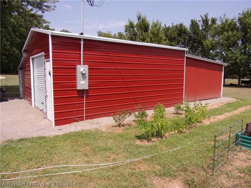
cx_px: 126
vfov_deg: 56.8
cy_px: 94
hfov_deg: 71.6
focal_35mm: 24
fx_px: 174
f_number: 3.3
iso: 80
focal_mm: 4.3
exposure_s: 1/1100
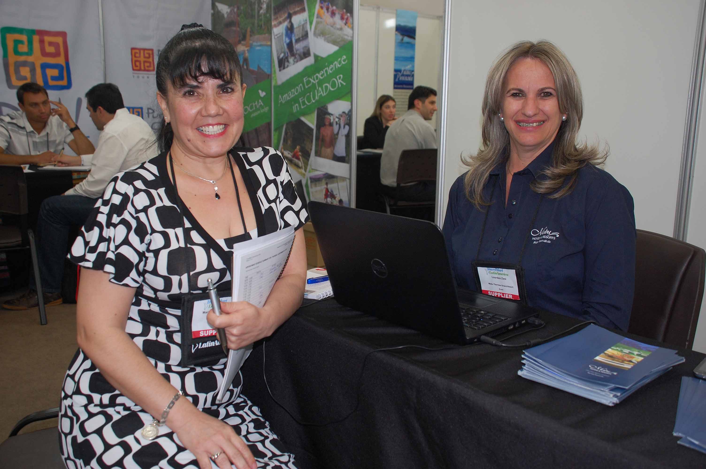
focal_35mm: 36
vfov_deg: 36.8
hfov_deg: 53.2
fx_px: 705
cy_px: 234
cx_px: 353
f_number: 4
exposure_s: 1/60
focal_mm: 24
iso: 400
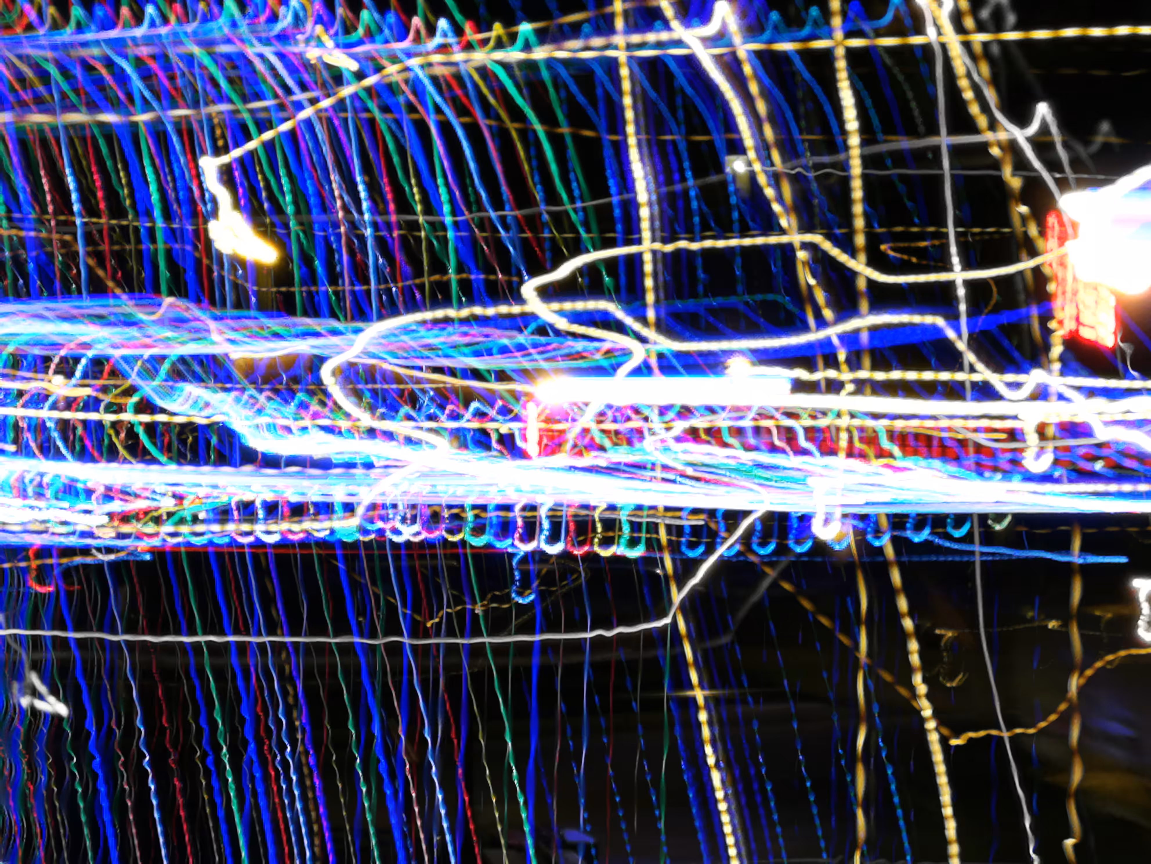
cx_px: 576
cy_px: 432
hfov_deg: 22.0
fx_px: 2959
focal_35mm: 89
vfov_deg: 16.6
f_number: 2.2
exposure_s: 16.5
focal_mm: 3.95
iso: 64
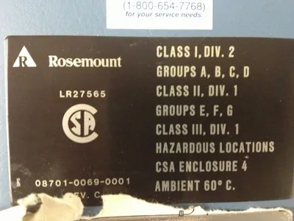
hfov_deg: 52.6
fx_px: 297
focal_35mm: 35
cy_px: 110
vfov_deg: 40.7
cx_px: 147
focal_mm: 4.28
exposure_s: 1/15
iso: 500
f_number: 2.4
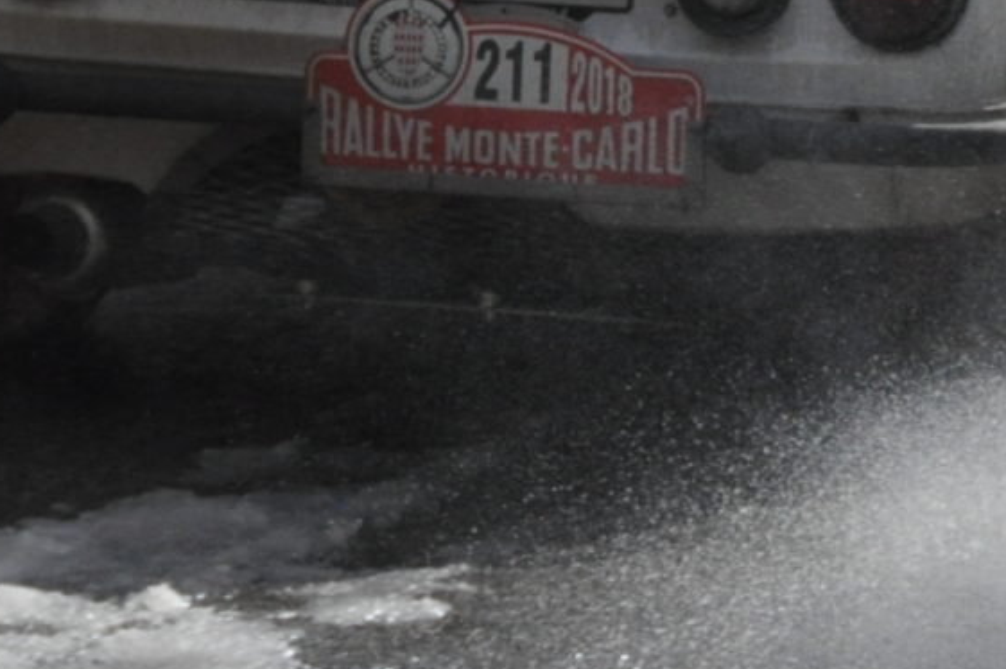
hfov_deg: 3.4
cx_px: 778
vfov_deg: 2.2
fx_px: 17115
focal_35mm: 613
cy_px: -380
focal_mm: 112
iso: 800
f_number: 13
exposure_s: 1/1000
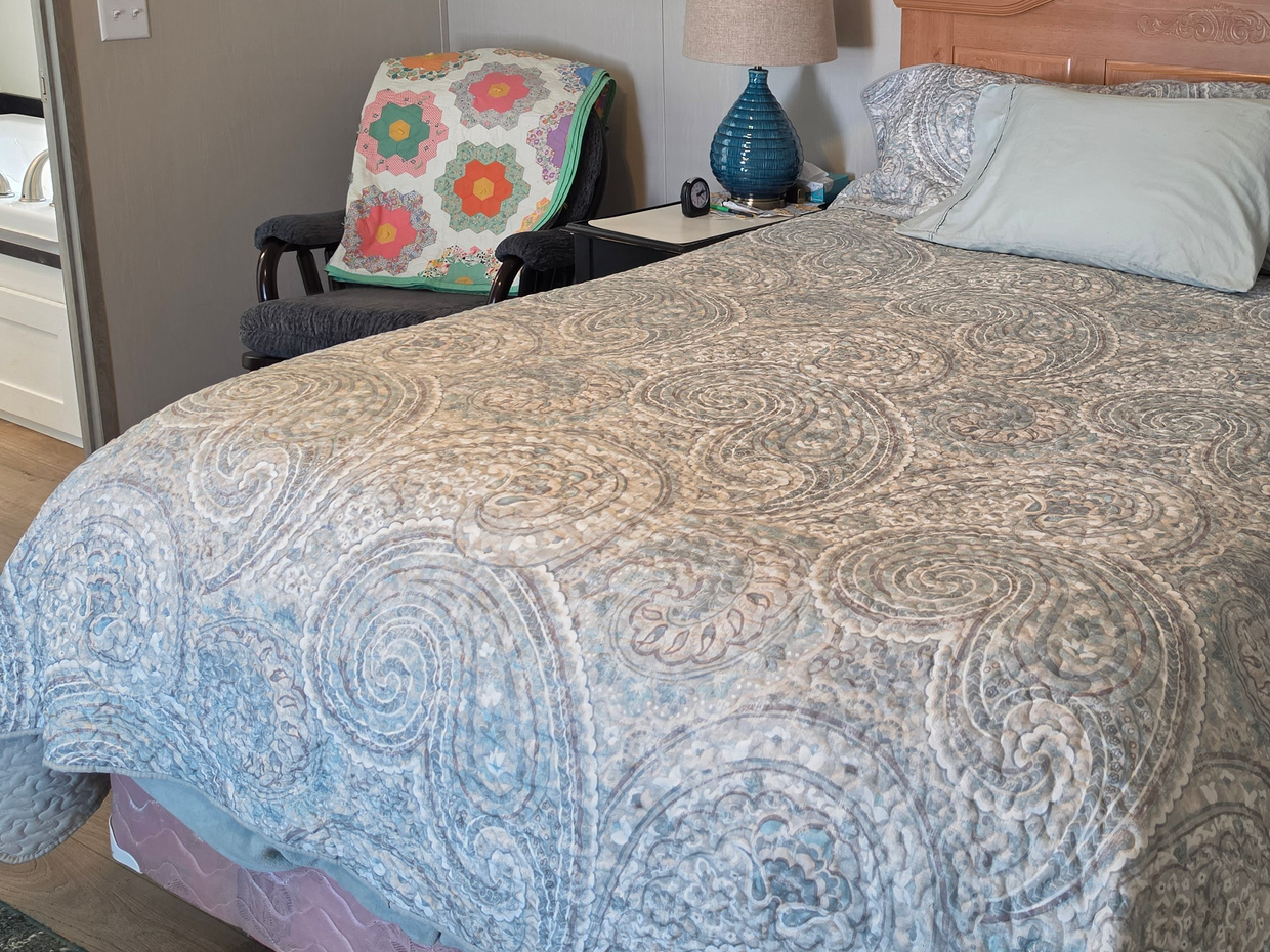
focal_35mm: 38
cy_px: 297
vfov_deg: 37.2
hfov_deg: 47.3
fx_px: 1394
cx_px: 939
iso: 250
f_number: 1.4
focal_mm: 6.5
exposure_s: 1/120
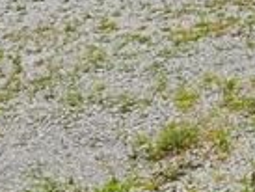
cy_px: -287
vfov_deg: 7.9
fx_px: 1268
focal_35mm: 172
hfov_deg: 10.1
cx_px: 599
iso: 10
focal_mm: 6.3
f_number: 1.7
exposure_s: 1/135
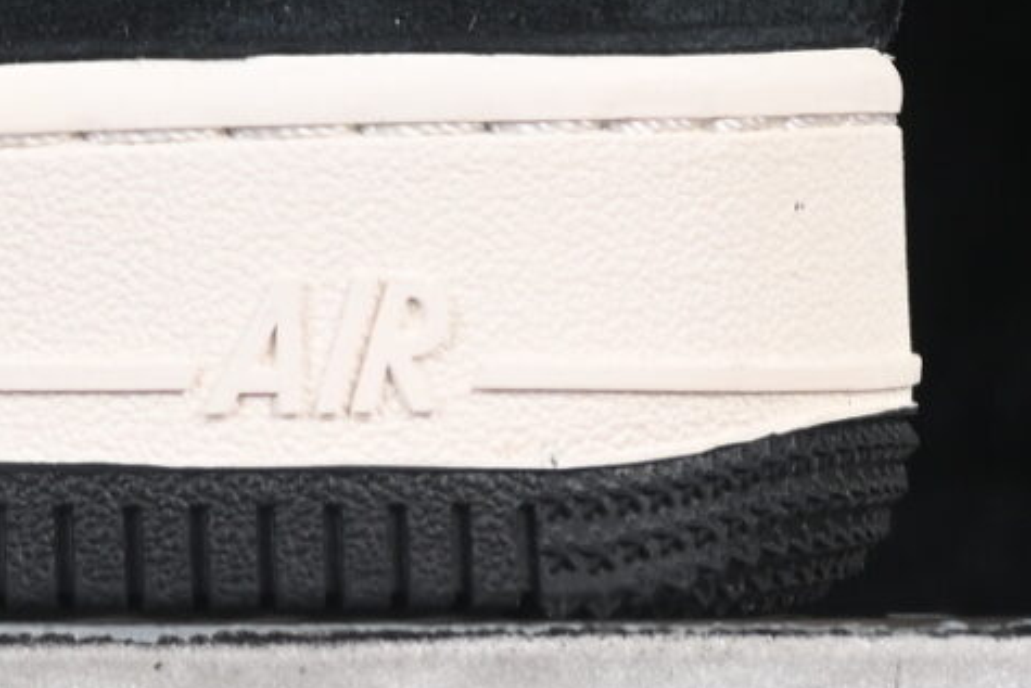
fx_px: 11573
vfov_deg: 3.4
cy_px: -537
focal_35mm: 404
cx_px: -942
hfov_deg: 5.0
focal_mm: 50
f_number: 6.3
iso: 160
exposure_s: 1/60
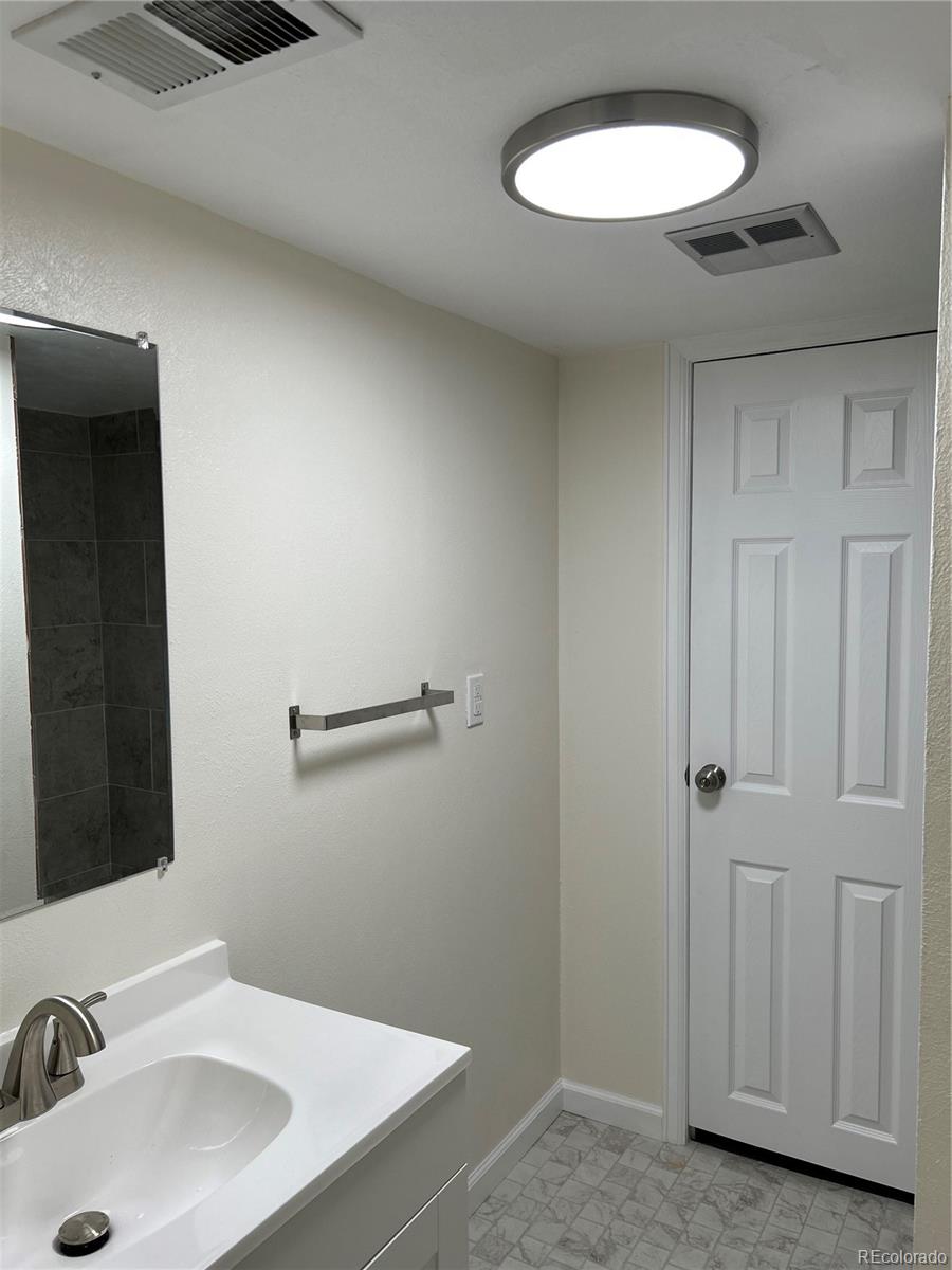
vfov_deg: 67.3
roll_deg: -2.1
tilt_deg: -2.4
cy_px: 635
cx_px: 476
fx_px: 953
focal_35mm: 26
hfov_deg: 53.1
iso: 50
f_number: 1.5
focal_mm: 5.7
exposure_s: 1/120
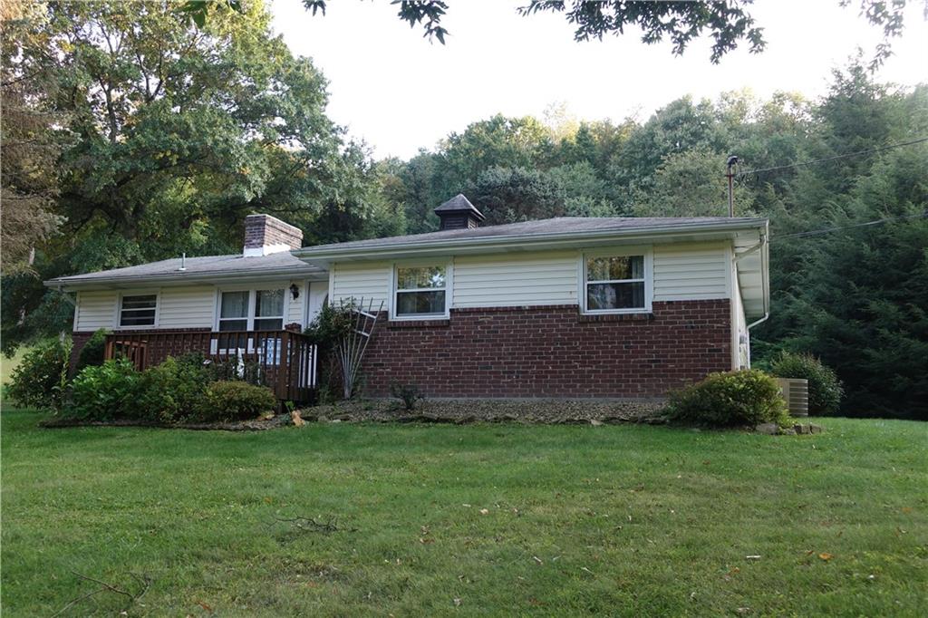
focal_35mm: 33
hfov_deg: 57.2
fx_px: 850
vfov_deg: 39.9
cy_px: 309
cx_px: 464
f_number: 2.8
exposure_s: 1/80
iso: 100
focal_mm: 12.03
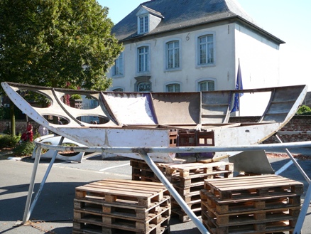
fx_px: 315
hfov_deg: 52.6
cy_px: 117
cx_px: 156
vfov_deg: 40.7
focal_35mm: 35
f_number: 2.8
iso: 80
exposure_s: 1/500
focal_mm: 5.2
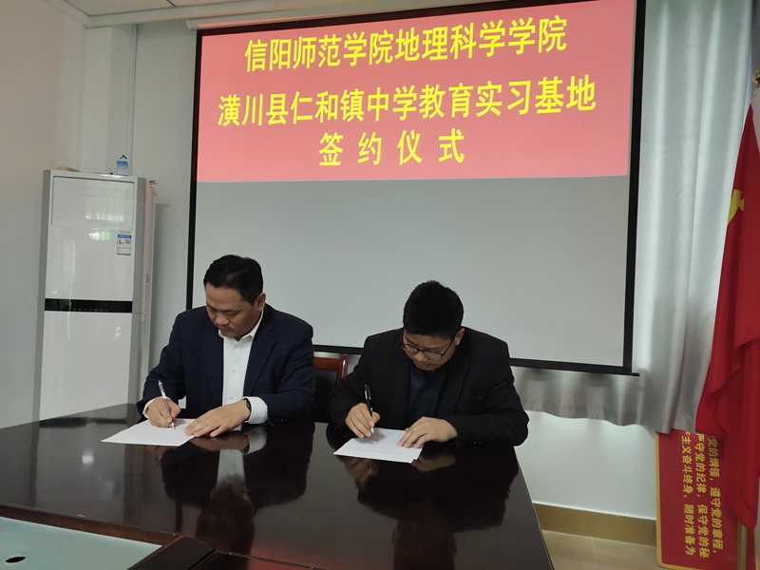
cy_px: 285
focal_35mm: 23
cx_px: 380
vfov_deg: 58.9
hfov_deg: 73.9
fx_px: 505
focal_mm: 4.76
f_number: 1.79
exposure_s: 1/50
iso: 722
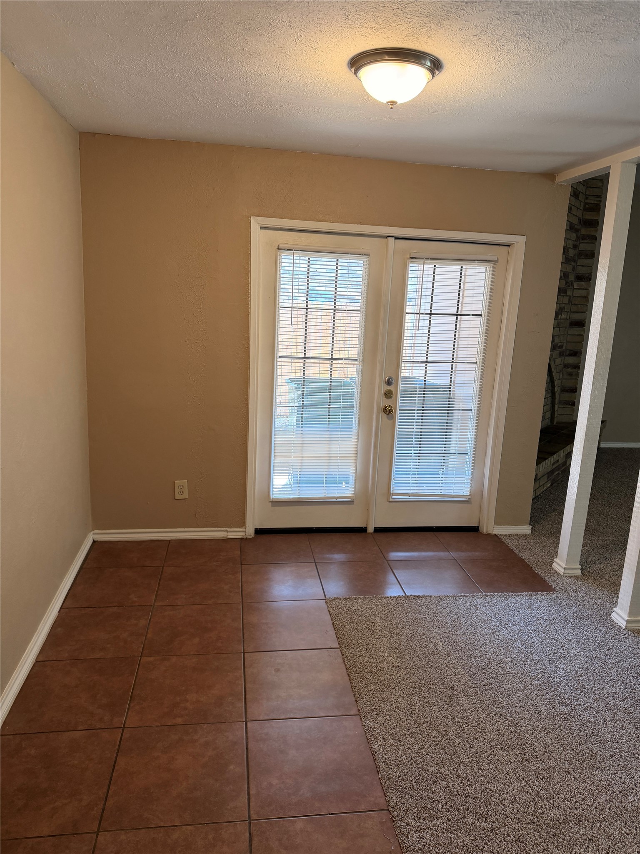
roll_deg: -2.9
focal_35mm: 24
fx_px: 592
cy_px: 427
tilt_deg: -9.8
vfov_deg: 71.6
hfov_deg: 56.8
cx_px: 320
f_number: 1.78
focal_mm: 6.76
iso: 200
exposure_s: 1/120
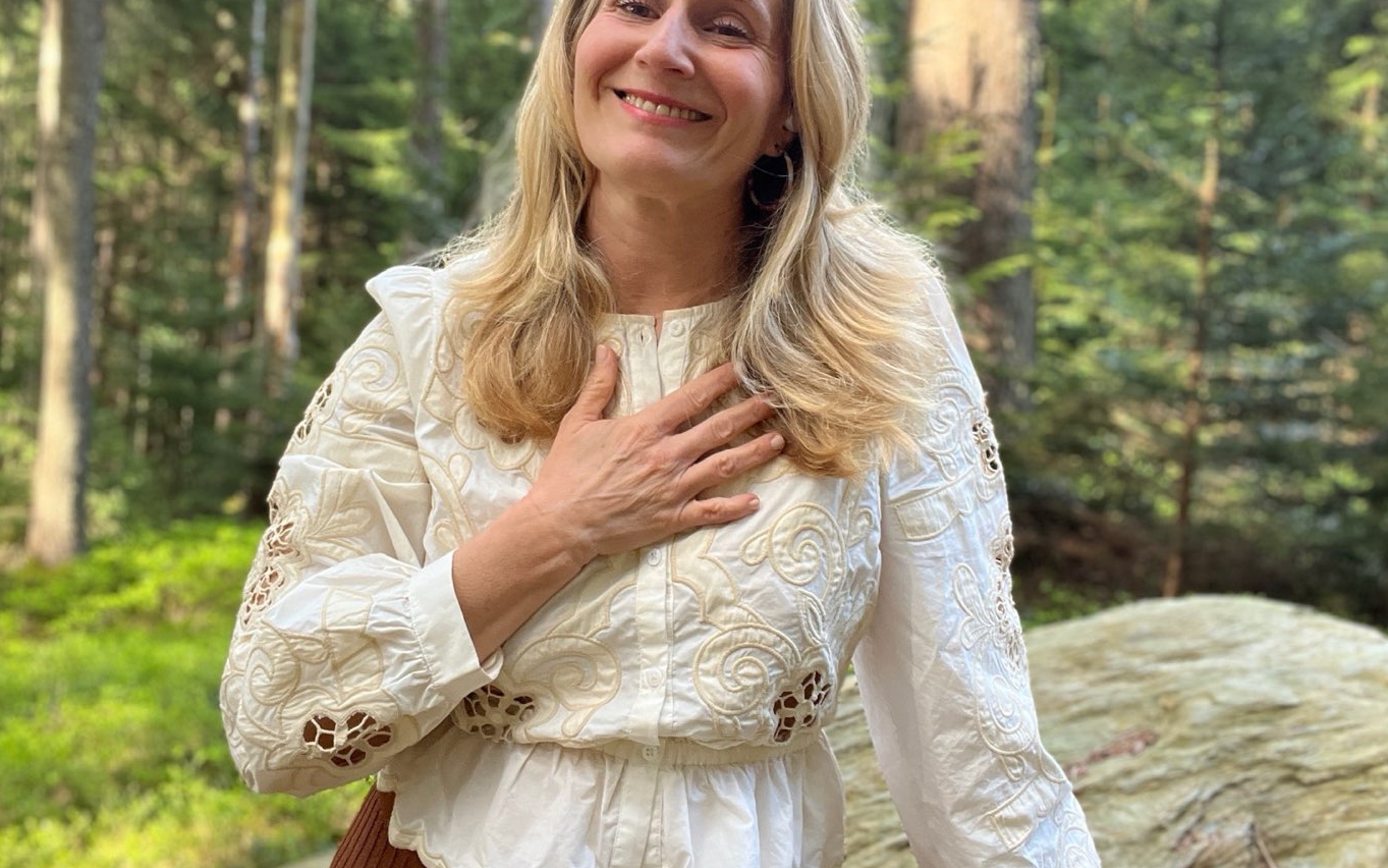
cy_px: 307
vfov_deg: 36.0
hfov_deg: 55.3
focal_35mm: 35
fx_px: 1324
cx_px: 710
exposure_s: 1/68
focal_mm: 2.71
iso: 100
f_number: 2.2
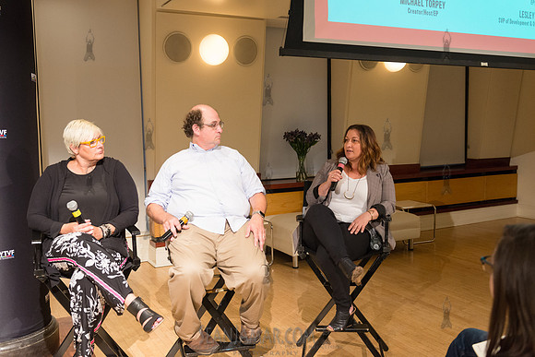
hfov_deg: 53.1
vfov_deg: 36.9
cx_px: 268
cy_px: 178
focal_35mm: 36
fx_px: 535
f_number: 4
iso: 2500
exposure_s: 1/160
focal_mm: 36
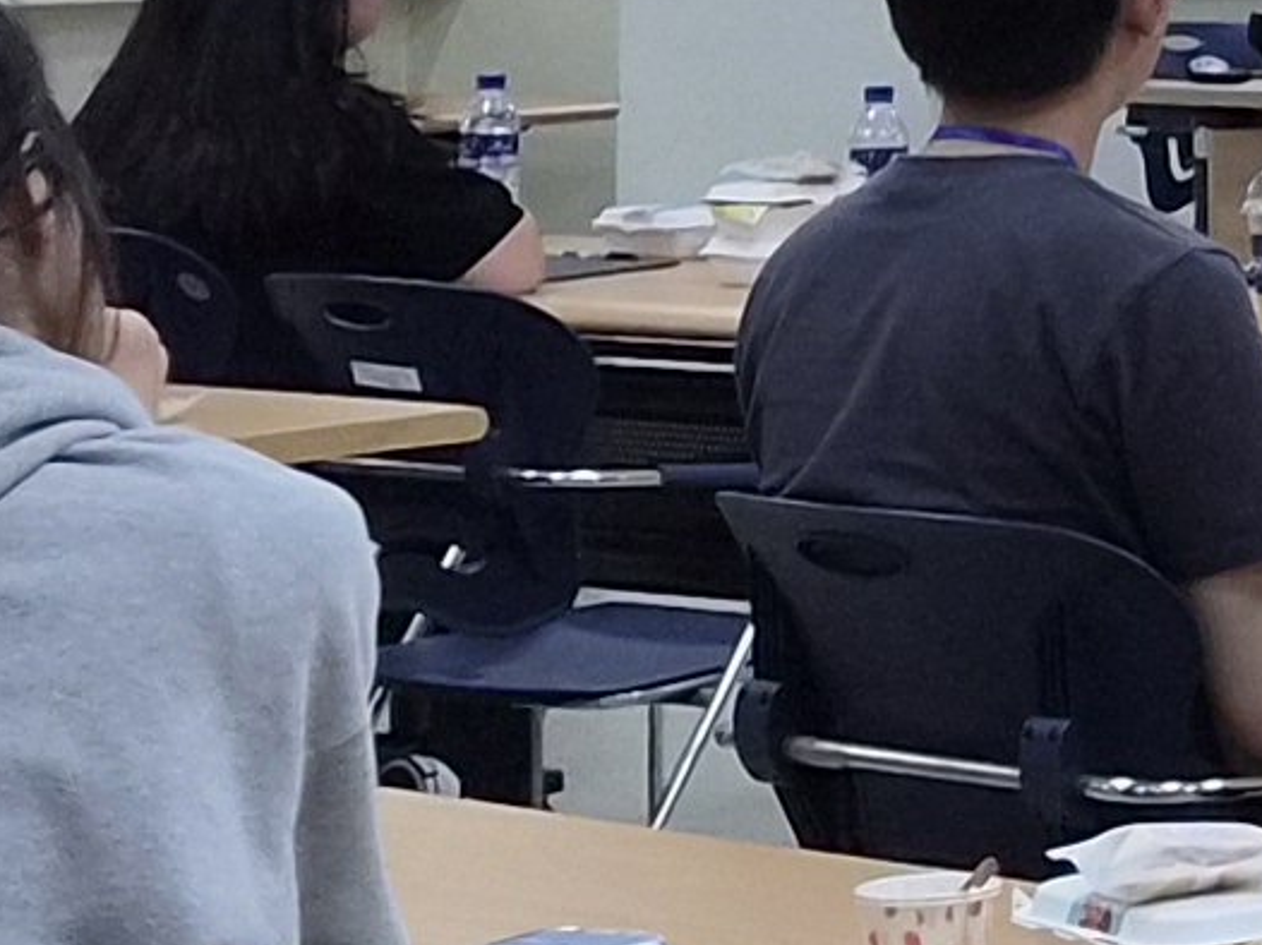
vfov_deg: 8.2
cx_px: 2941
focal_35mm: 175
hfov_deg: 10.0
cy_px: -619
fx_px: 6377
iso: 40
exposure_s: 1/120
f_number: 1.8
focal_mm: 5.4
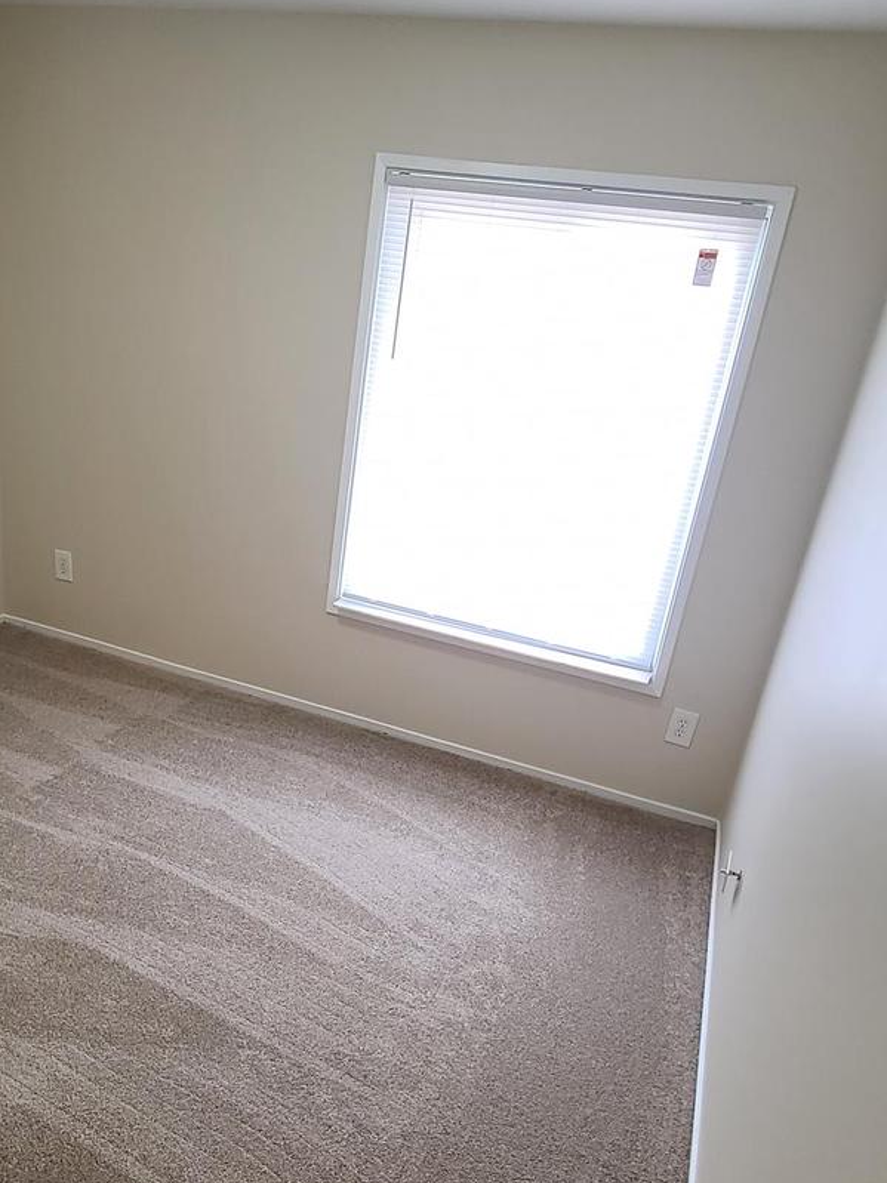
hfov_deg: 54.6
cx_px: 367
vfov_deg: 69.2
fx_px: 854
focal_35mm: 25
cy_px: 654
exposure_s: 1/59
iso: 250
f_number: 2.2
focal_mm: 2.2
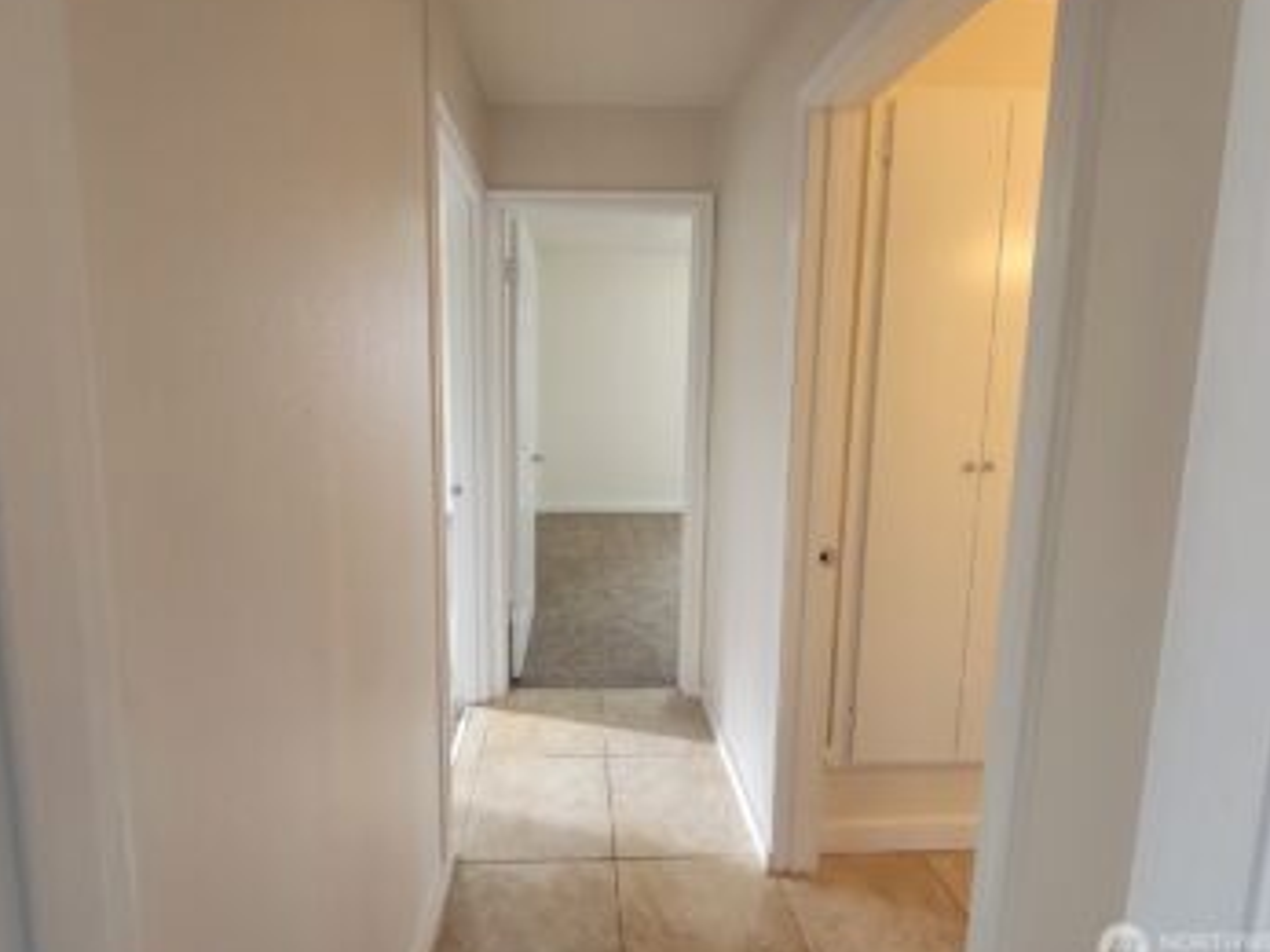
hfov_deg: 98.1
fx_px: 550
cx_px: 604
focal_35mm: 15
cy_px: 436
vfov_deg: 81.5
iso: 160
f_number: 2.2
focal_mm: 2.2
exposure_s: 1/60
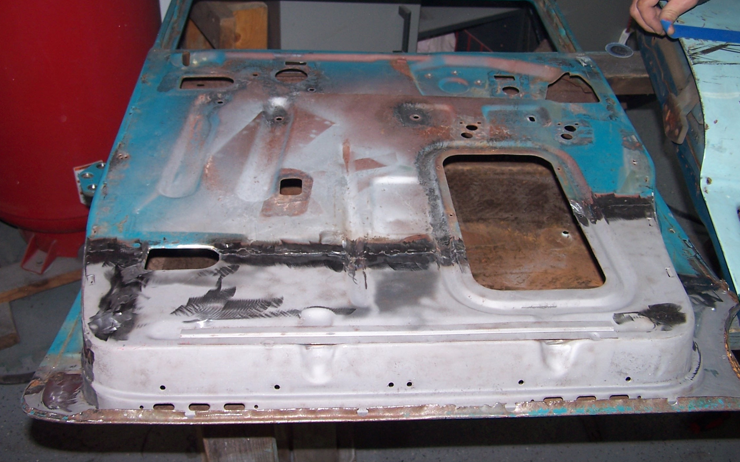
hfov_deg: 48.2
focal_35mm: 41
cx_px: 369
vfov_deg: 31.2
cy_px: 226
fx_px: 827
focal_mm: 6.3
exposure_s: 1/60
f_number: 2.8
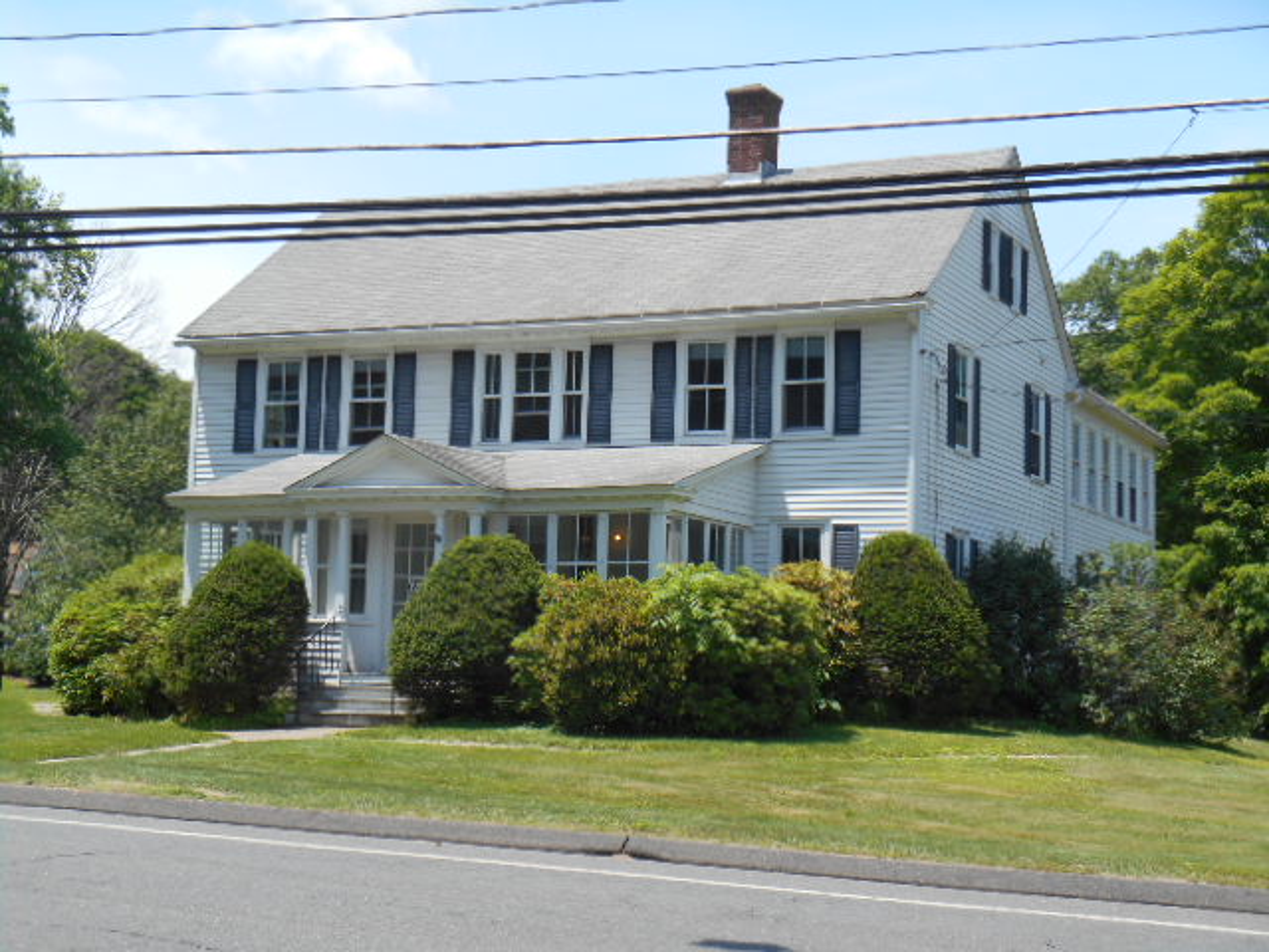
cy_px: 476
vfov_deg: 24.0
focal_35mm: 61
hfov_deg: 31.7
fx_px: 2236
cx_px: 634
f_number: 4.4
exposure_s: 1/320
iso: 80
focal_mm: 10.9
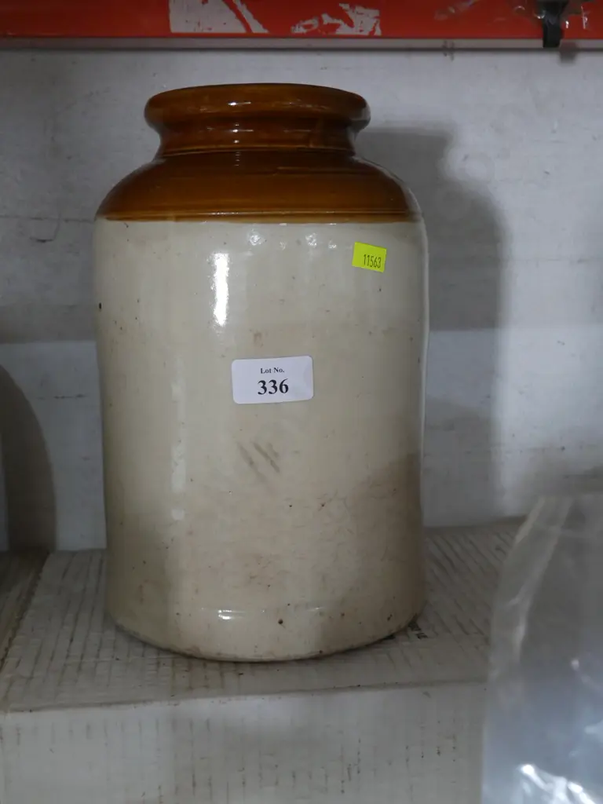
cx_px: 302
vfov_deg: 46.8
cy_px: 402
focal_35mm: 40
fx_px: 929
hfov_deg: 36.0
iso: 2000
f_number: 4.4
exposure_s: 1/60
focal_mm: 20
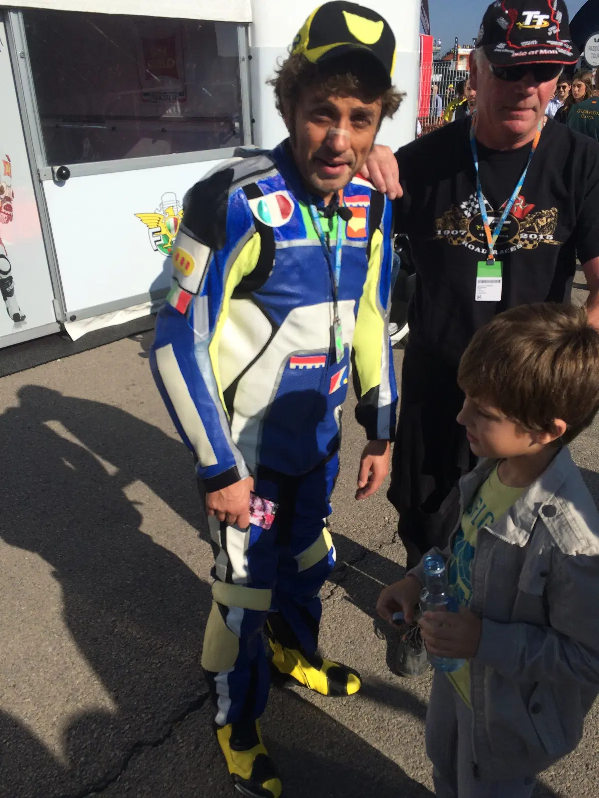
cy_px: 399
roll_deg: +1.8
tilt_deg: -27.0
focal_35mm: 29
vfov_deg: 61.7
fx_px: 669
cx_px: 300
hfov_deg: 48.2
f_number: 2.2
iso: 32
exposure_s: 1/3425
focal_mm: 4.15
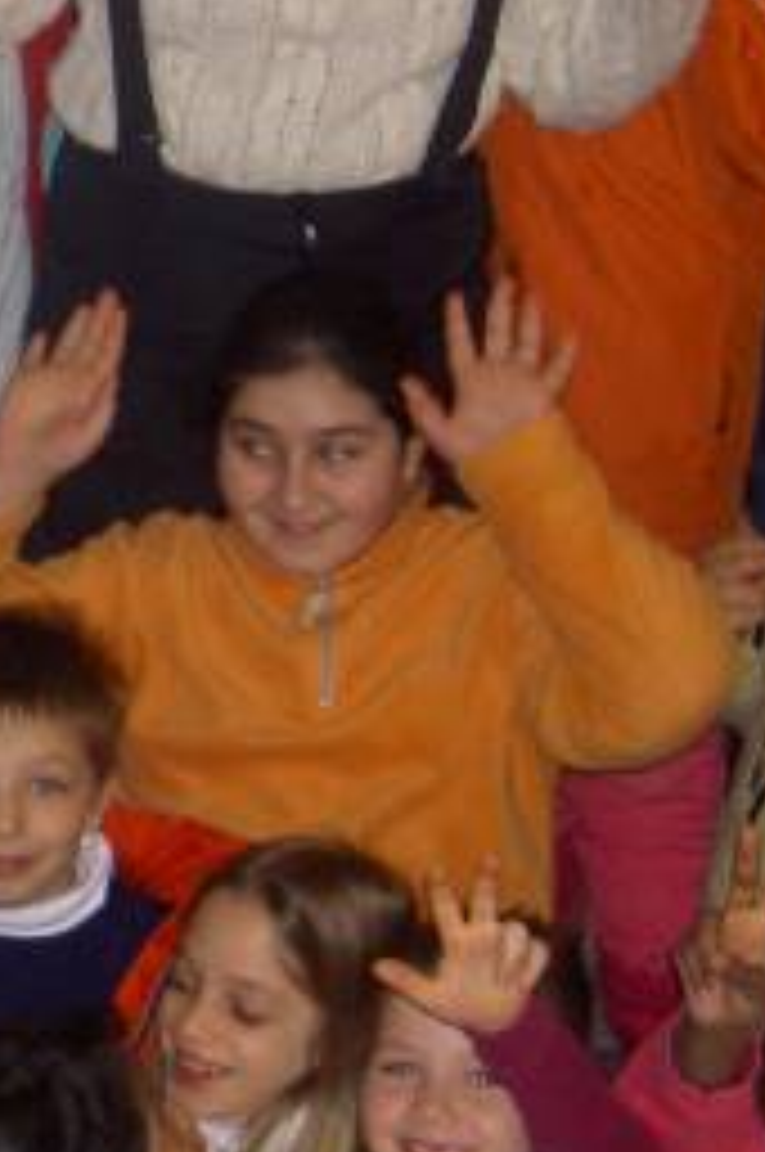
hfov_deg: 10.5
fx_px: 4059
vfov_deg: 16.2
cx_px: -256
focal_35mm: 127
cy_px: 544
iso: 100
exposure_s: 1/60
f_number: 2.8
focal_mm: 8
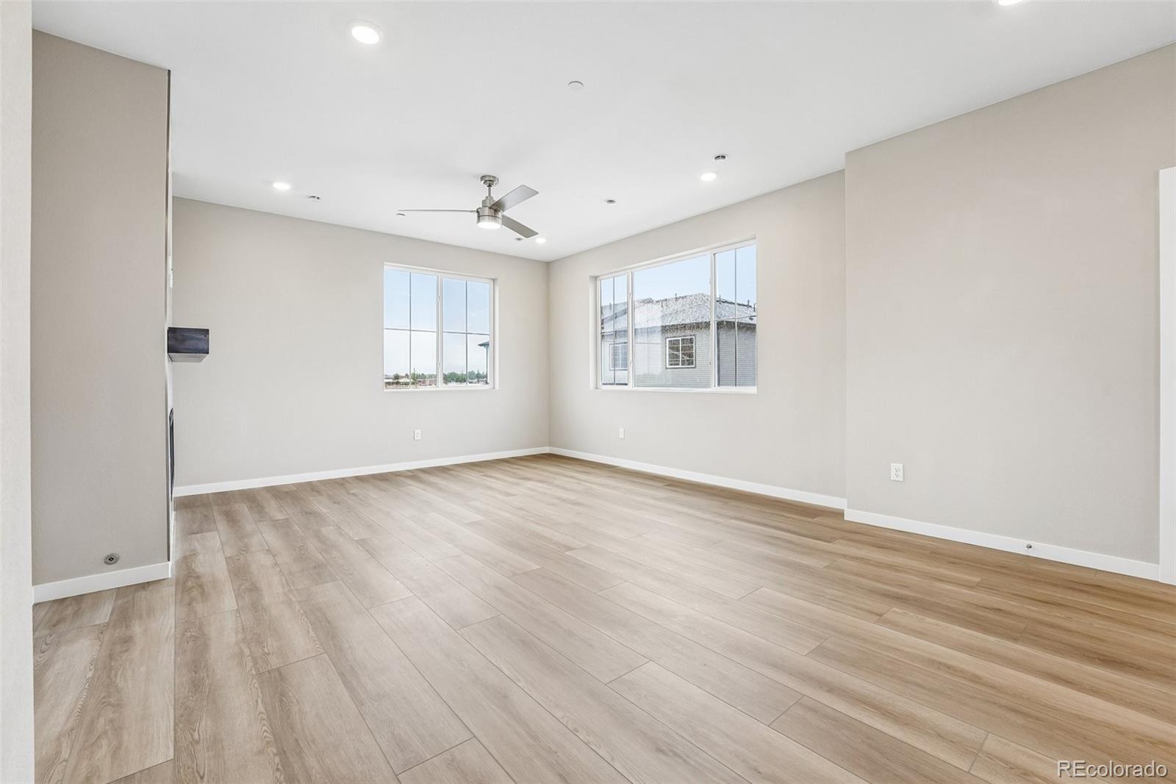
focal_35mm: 15
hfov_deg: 101.9
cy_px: 392
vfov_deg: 78.8
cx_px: 588
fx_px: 477
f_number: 8
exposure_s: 1/30
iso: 200
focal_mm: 14.6
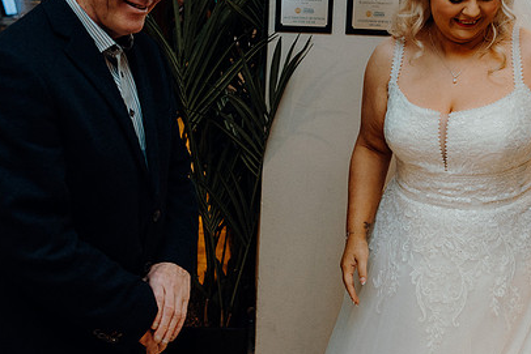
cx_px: 276
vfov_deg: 26.8
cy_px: 110
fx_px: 738
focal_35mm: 50
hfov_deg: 39.6
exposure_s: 1/160
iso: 2500
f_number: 3.5
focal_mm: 35
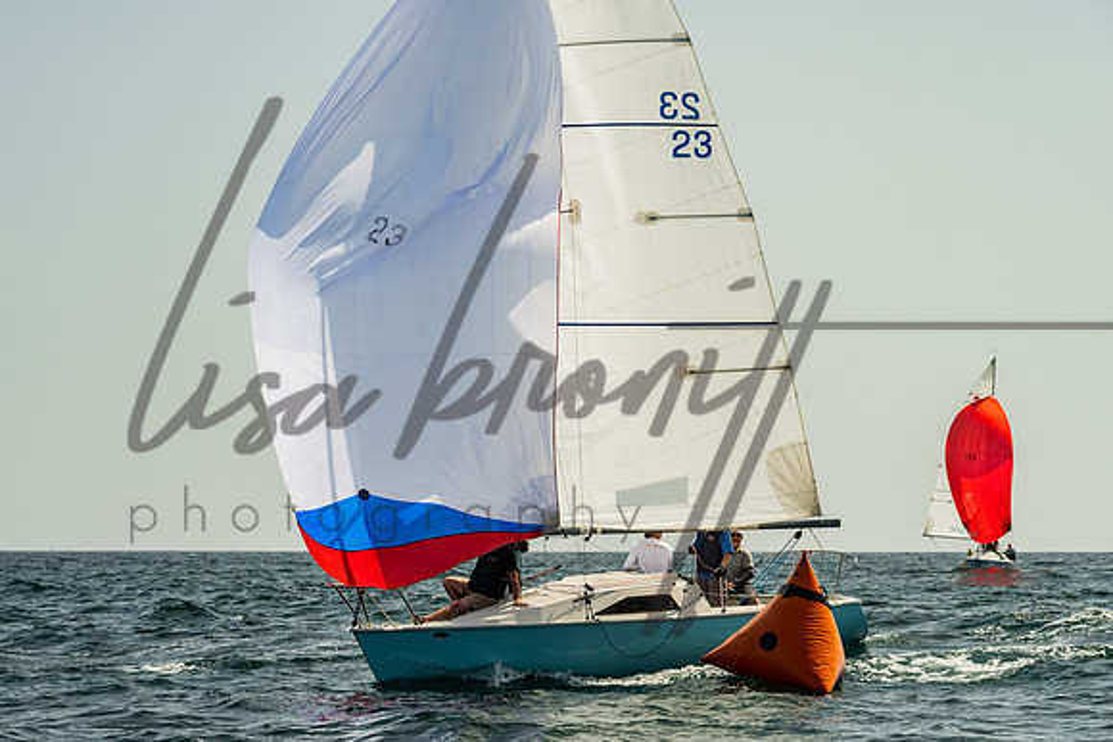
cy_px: 435
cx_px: 539
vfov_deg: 11.9
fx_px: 3557
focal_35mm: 115
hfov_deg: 17.8
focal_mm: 94
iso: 320
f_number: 6.3
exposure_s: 1/1250
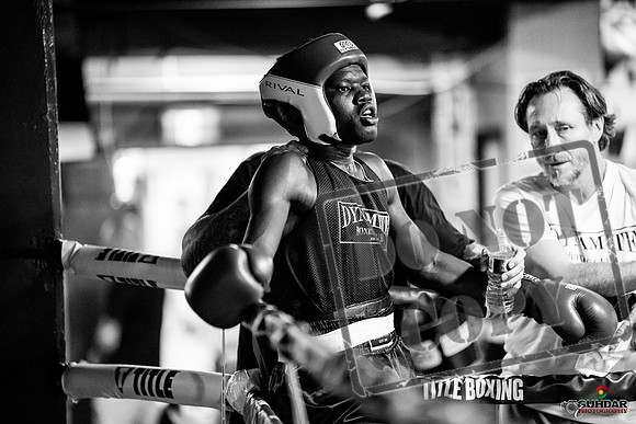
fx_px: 2650
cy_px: 212
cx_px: 318
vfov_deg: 9.2
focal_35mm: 150
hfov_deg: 13.7
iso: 4000
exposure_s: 1/800
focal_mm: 150
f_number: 2
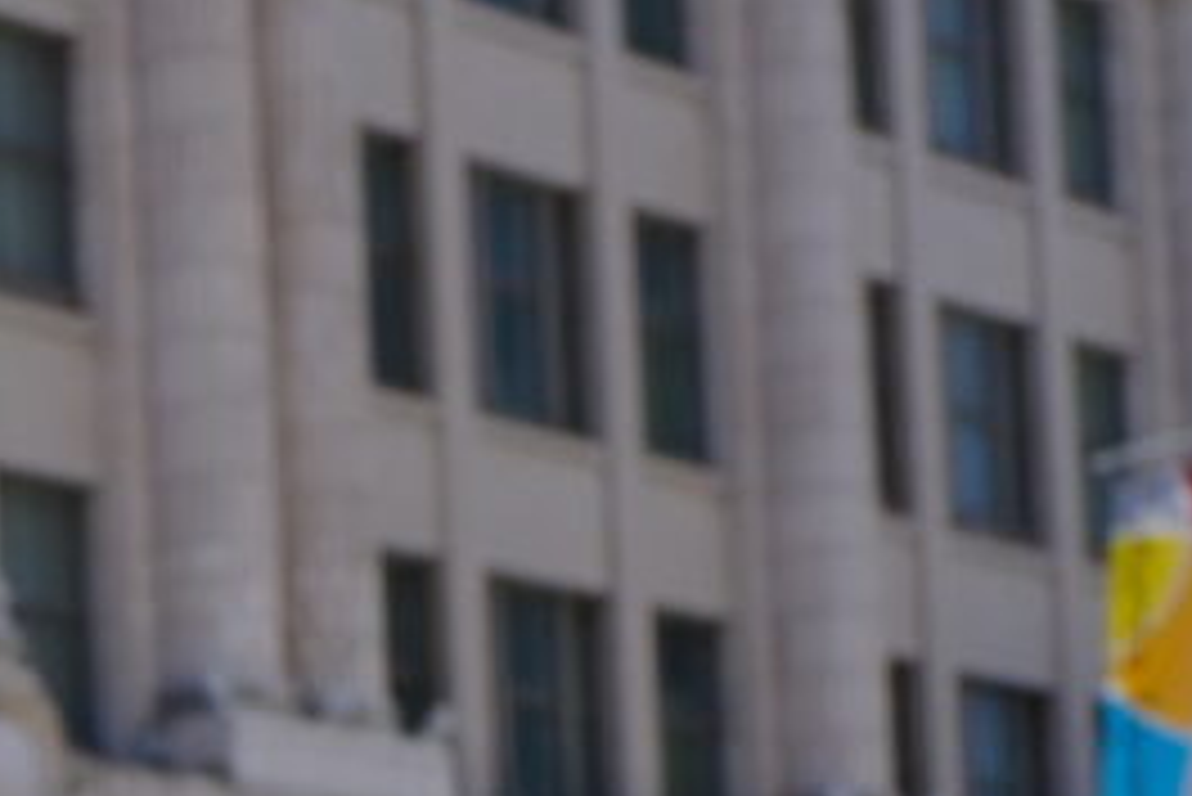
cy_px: 1275
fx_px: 4472
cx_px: -657
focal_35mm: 135
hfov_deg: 14.1
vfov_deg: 9.8
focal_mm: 23
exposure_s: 1/60
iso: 320
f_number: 16
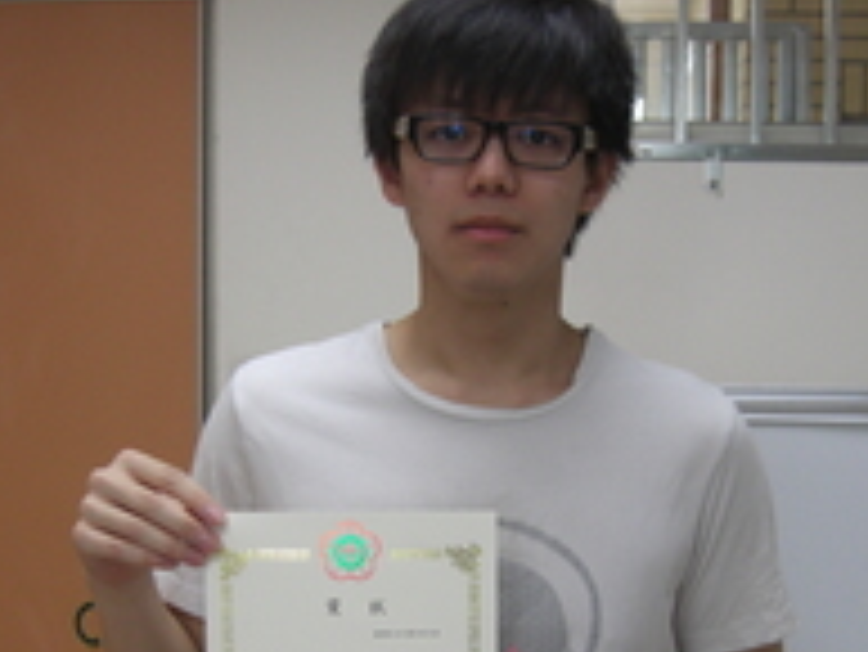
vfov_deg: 21.1
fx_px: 1731
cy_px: 515
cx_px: 441
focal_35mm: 69
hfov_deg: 28.1
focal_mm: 7.9
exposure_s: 1/80
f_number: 2.8
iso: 200
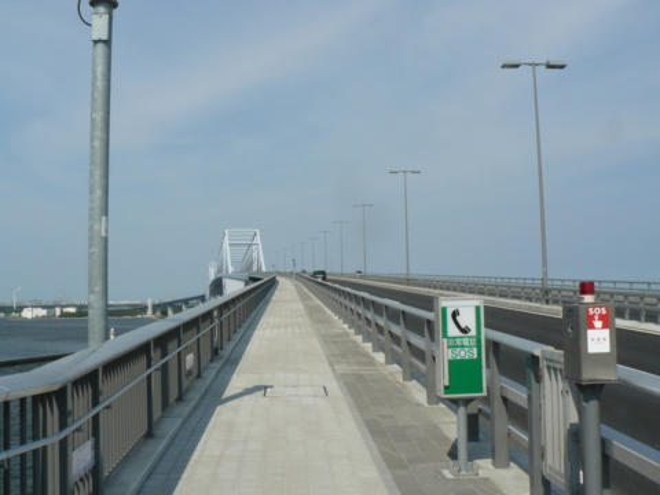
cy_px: 248
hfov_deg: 51.4
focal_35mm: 36
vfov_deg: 39.7
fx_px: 686
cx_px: 330
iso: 100
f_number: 8
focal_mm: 6
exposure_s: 1/400
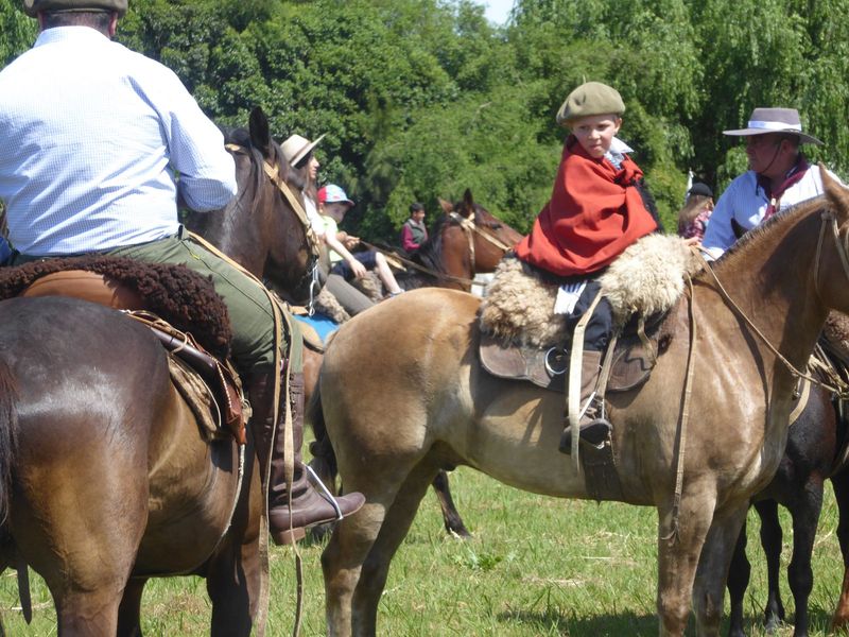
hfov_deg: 13.2
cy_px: 318
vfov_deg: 9.9
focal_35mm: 150
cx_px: 424
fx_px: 3679
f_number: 5.3
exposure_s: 1/200
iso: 80
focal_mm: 24.2
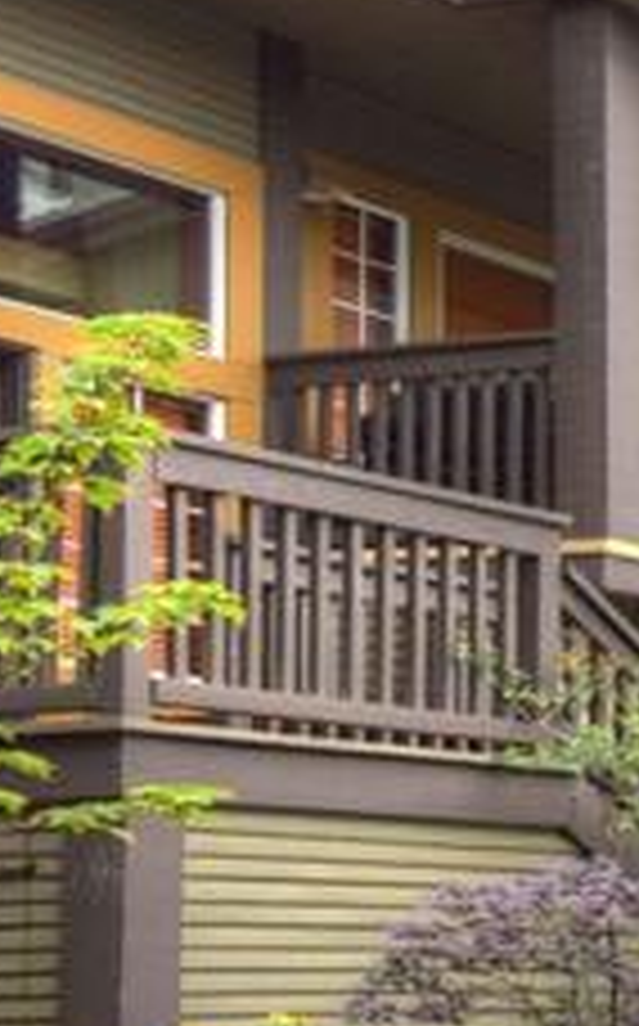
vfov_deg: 22.2
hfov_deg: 10.3
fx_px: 2494
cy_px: -45
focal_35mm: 89
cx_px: 1944
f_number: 11
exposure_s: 1/60
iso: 100
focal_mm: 13
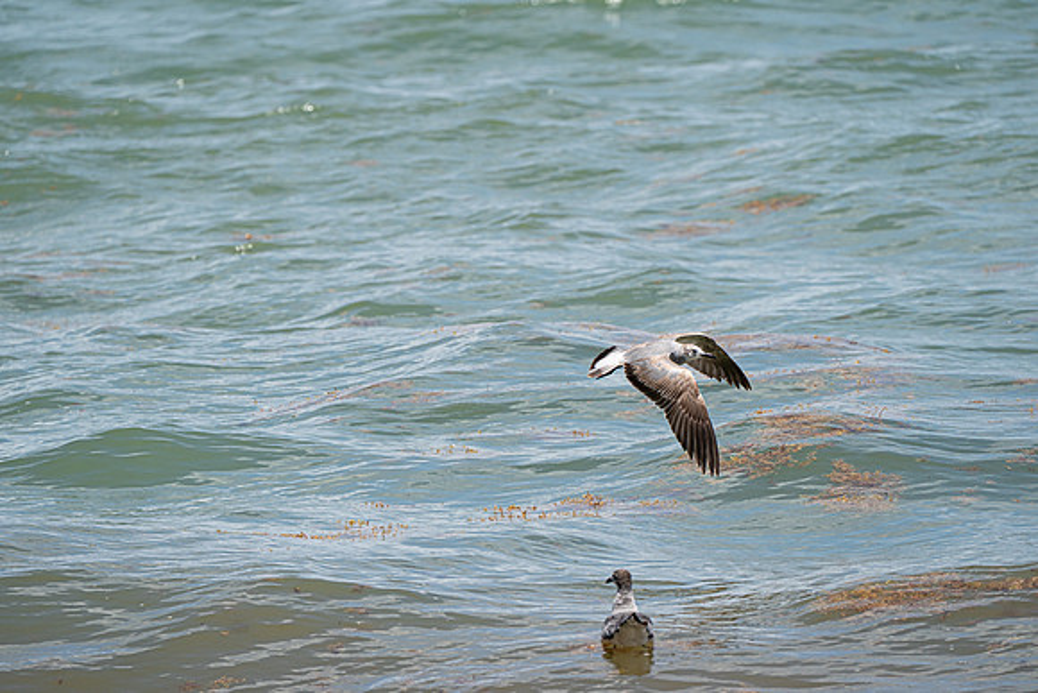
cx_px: 519
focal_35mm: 400
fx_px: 11535
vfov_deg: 3.4
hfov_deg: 5.2
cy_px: 346
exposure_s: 1/1250
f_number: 10
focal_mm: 400
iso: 640
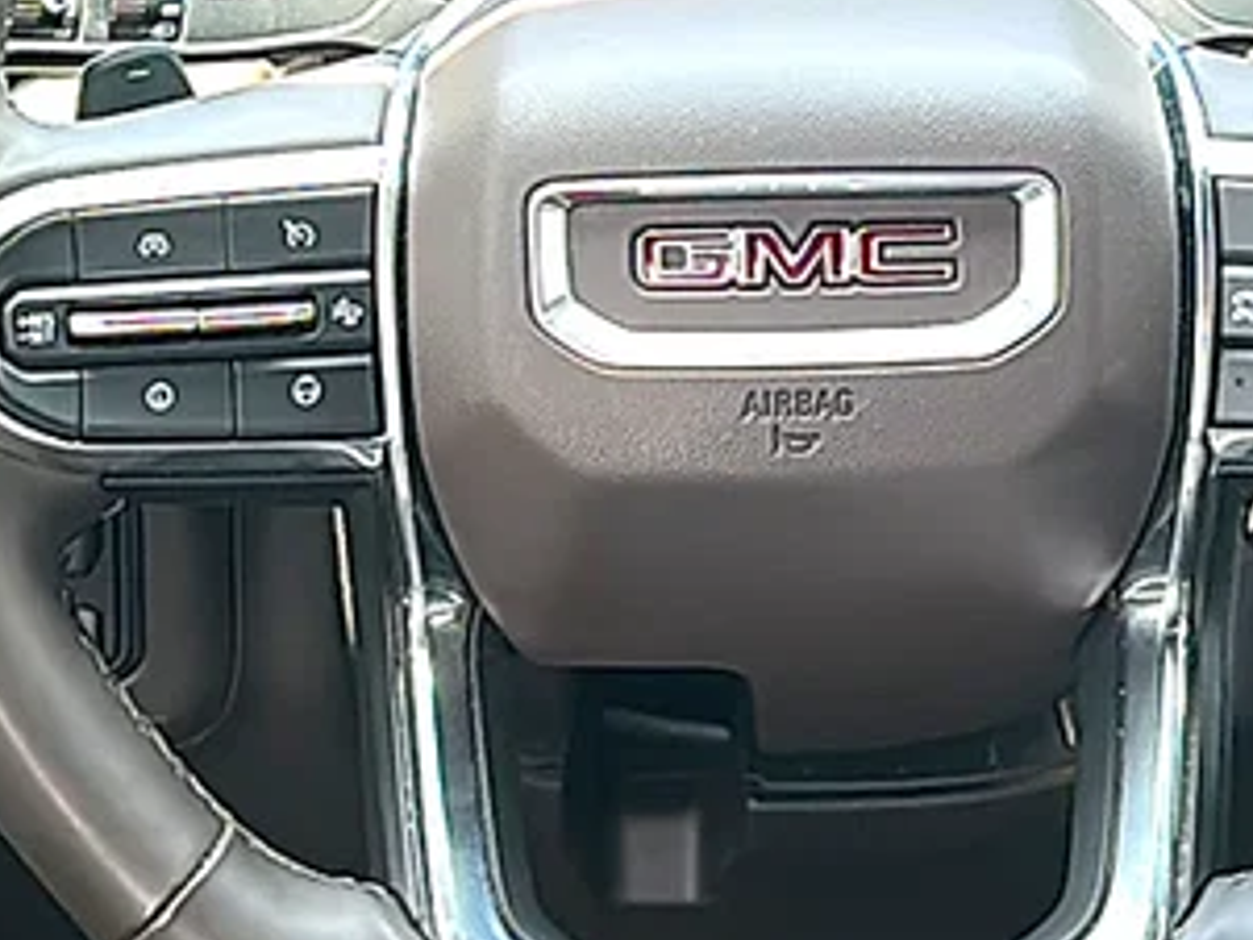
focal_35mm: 114
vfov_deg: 12.9
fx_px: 4128
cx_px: 845
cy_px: 160
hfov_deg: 17.2
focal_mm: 6.86
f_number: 1.78
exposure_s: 1/131
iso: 64
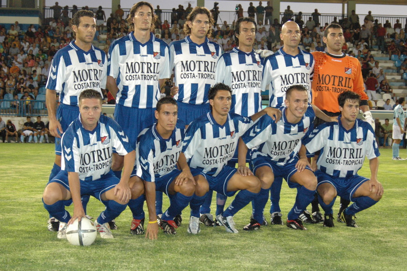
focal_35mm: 70
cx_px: 210
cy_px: 125
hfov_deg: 28.9
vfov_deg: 19.4
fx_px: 791
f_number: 5
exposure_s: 1/60
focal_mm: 40
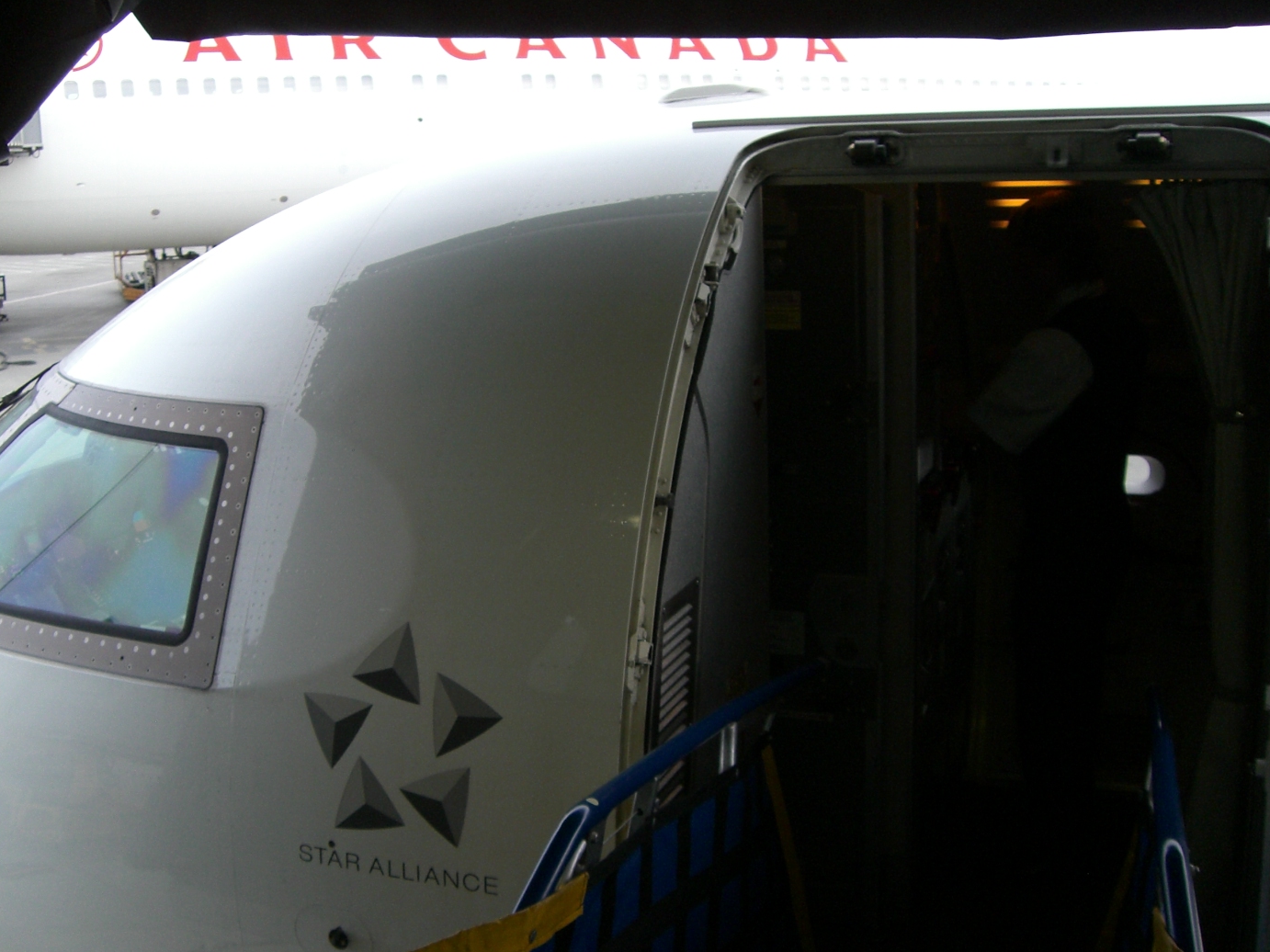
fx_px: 1614
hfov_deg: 42.9
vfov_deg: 32.9
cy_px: 496
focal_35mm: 44
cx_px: 554
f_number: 2.7
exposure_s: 1/160
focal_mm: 6.2
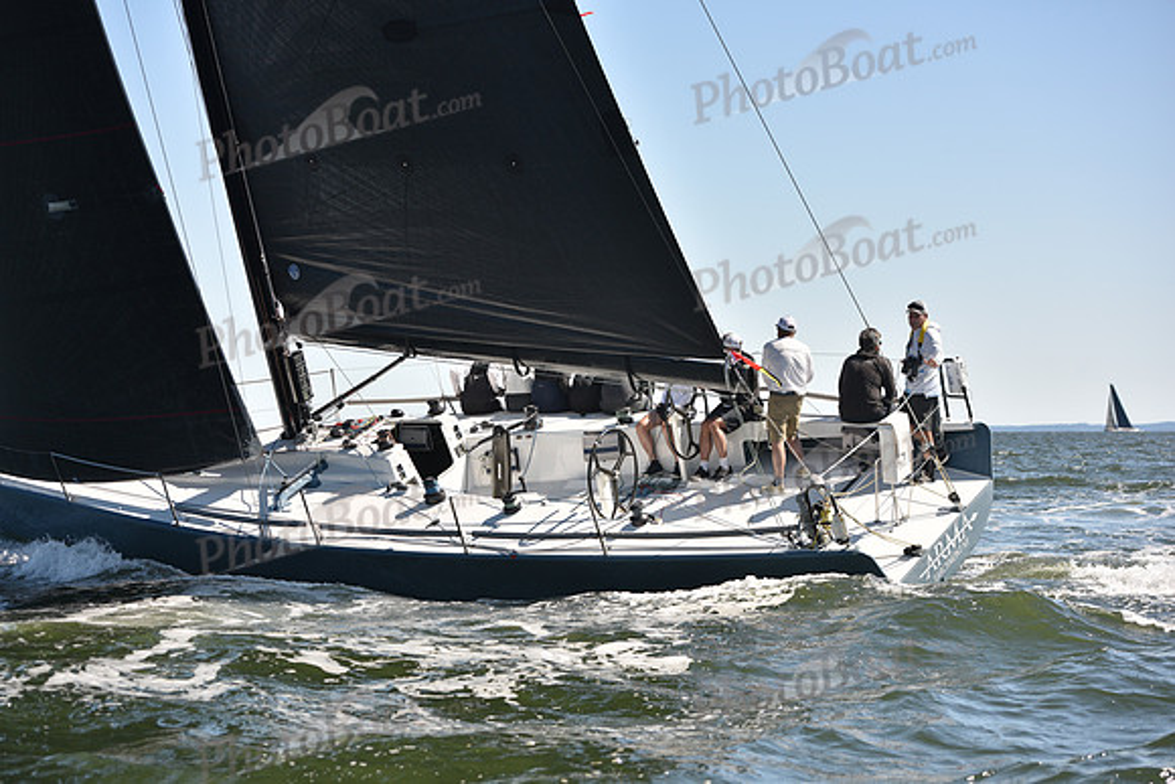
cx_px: 588
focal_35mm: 70
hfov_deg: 28.8
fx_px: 2285
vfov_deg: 19.5
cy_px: 392
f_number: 4
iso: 250
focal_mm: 70
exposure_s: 1/800
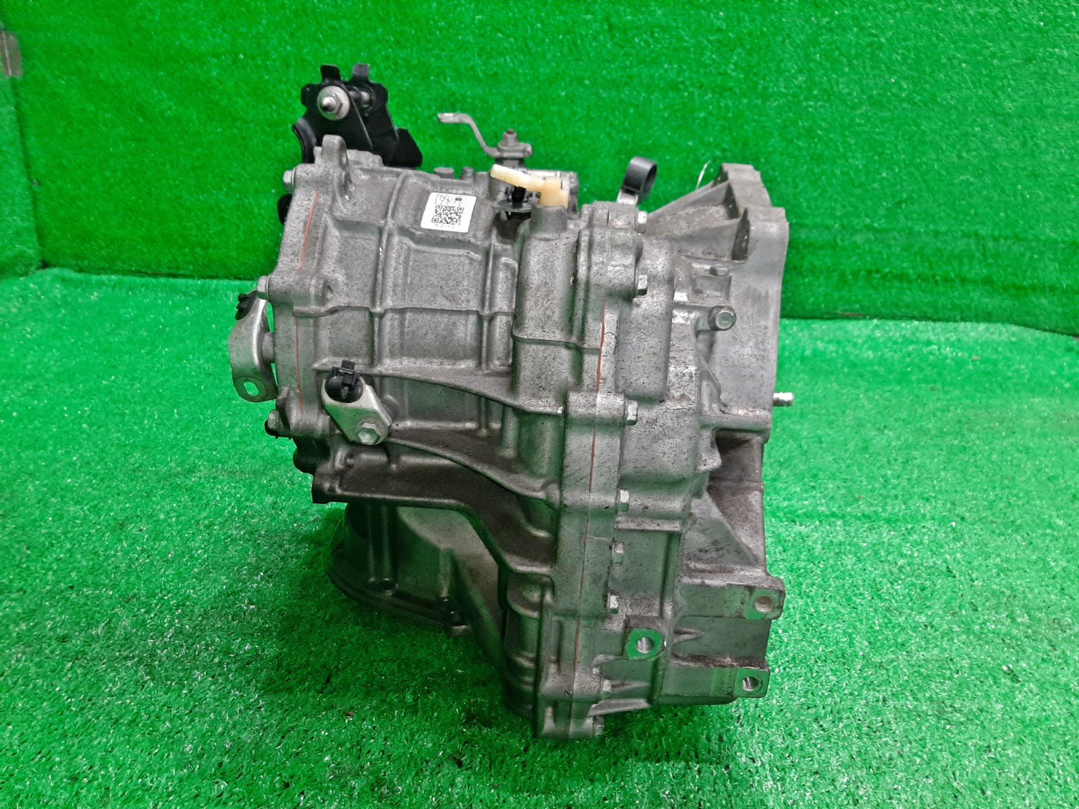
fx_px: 810
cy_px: 404
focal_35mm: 26
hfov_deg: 67.3
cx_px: 540
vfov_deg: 53.1
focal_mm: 3.93
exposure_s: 1/50
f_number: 1.7
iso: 152
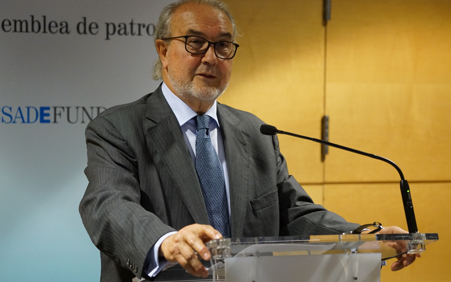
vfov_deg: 8.4
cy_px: 134
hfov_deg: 13.3
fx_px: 1930
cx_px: 196
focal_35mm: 157
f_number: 4
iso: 6400
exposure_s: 1/100
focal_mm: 132
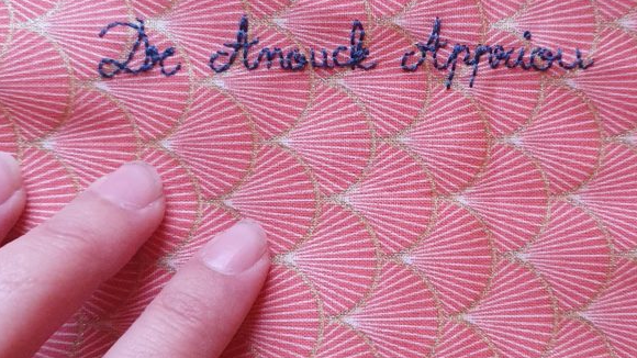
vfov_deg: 23.9
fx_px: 844
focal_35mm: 50
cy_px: 183
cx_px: 382
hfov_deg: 41.1
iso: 400
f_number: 1.5
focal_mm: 4.32
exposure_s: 1/50
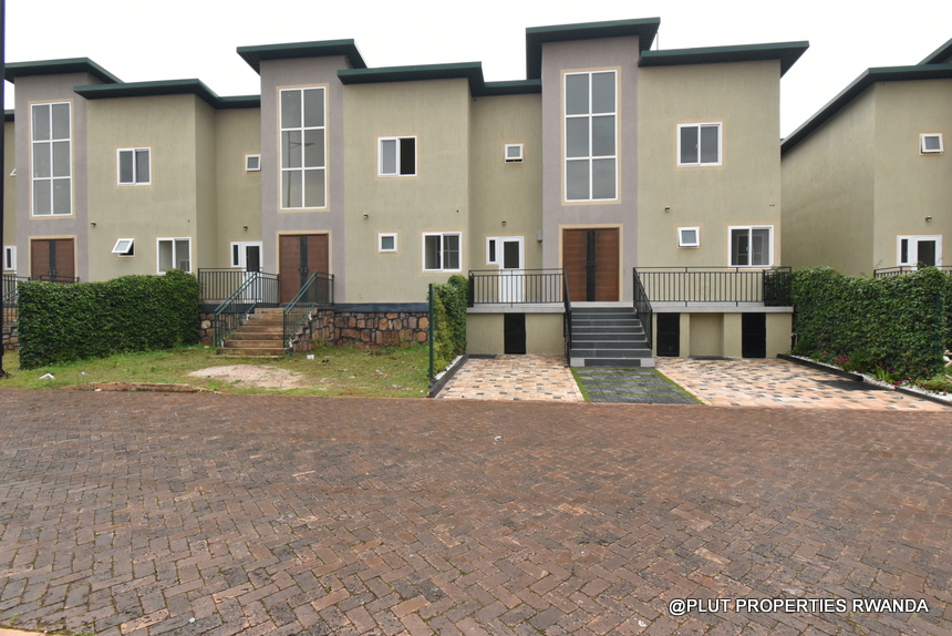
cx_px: 476
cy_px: 318
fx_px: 476
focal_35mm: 18
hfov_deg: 90.0
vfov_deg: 67.4
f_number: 8
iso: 800
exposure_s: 1/180
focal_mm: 12
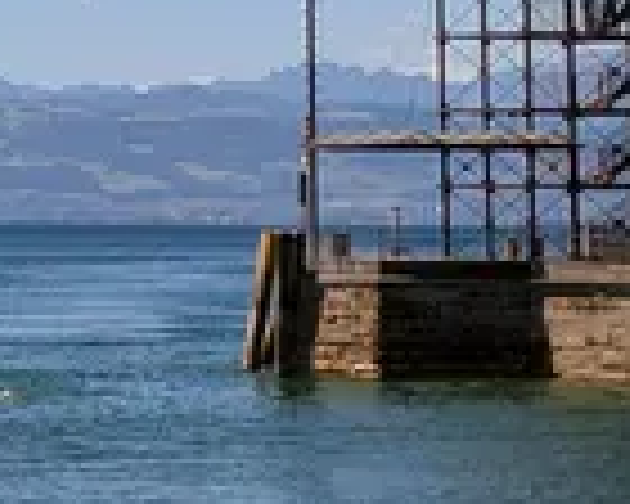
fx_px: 4699
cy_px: -178
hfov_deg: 7.3
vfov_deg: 6.1
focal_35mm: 252
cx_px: -734
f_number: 1.85
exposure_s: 1/2924
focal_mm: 6.81
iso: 48
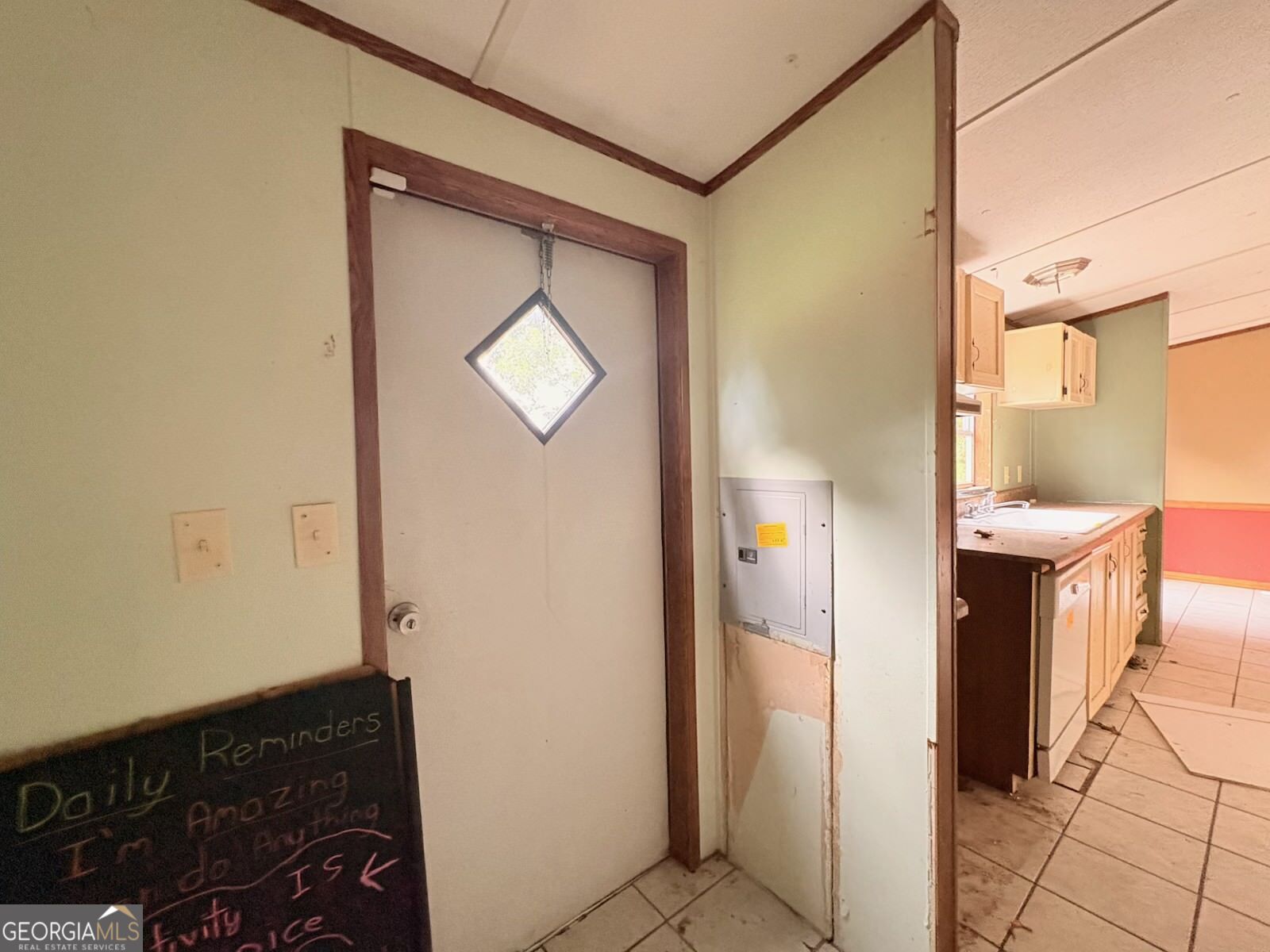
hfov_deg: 102.1
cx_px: 635
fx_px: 514
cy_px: 476
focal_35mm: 14
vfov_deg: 85.7
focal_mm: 2.22
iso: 800
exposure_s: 1/60
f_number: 2.2
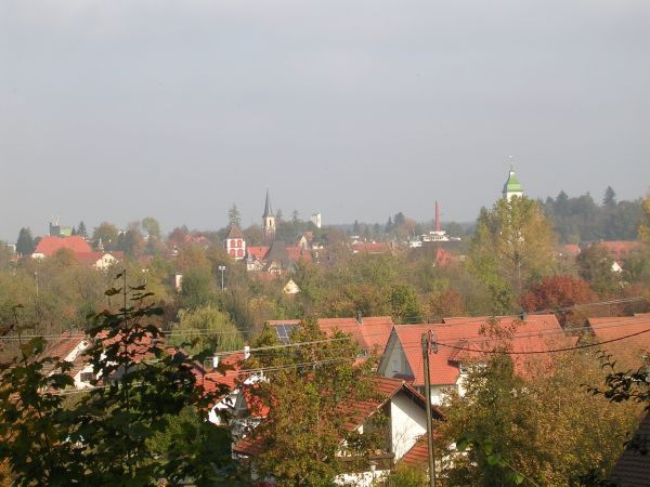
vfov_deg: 12.9
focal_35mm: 115
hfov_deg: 17.1
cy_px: 244
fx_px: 2159
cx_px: 325
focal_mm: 17.4
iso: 50
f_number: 4.9
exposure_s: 1/238
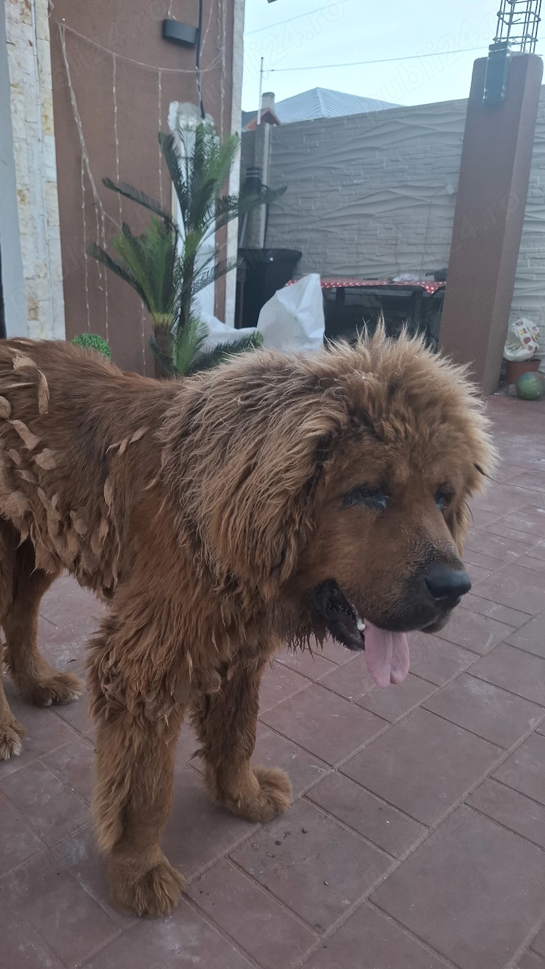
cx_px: 175
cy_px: 484
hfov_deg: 43.7
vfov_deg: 71.9
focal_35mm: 26
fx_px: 668
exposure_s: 1/101
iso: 50
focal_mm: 5.54
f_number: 1.8
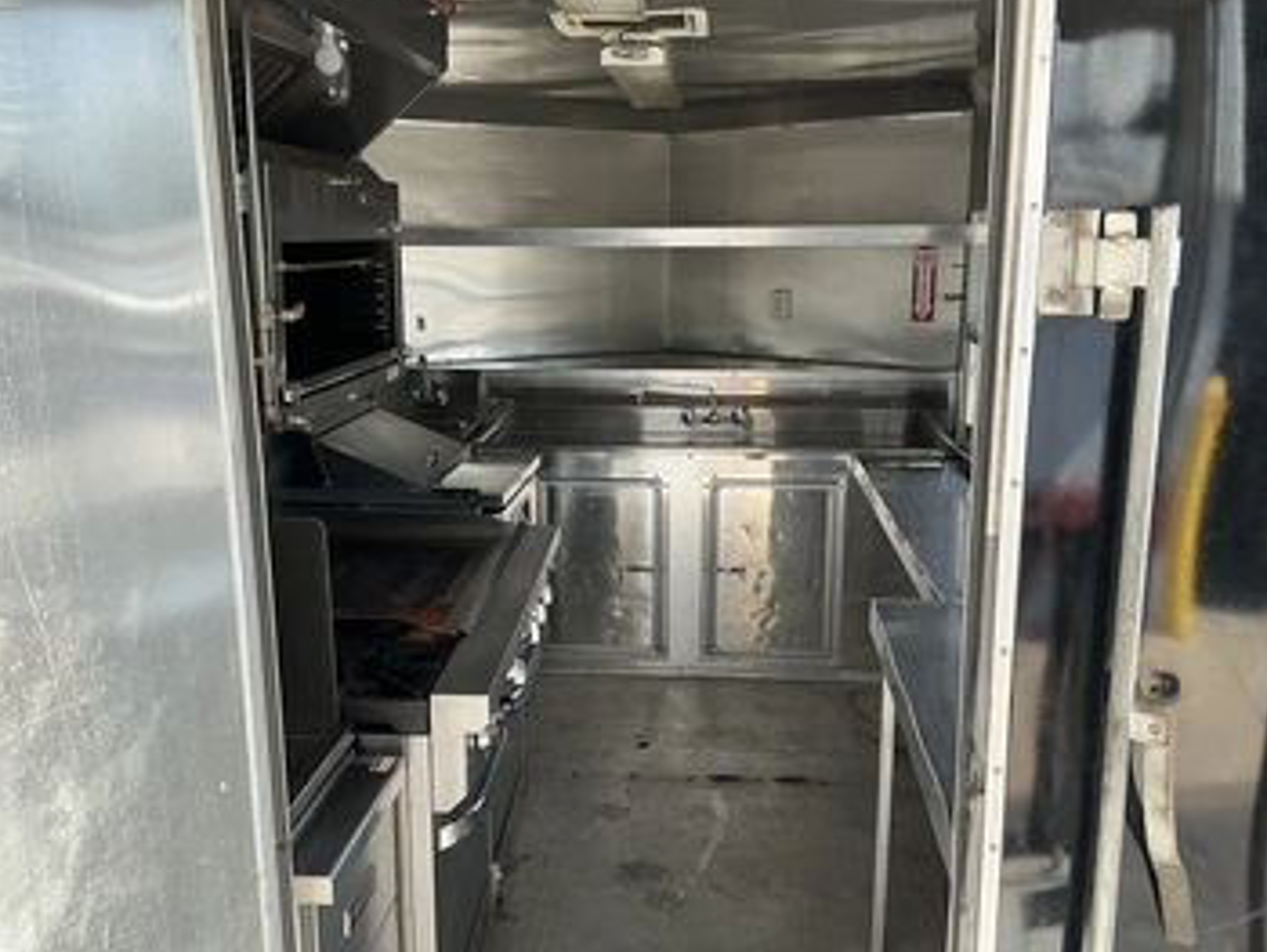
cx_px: 630
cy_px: 514
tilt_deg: -13.9
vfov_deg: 44.2
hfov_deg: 56.8
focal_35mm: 32
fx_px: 1172
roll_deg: +0.1
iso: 20
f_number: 1.8
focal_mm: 3
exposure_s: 1/122
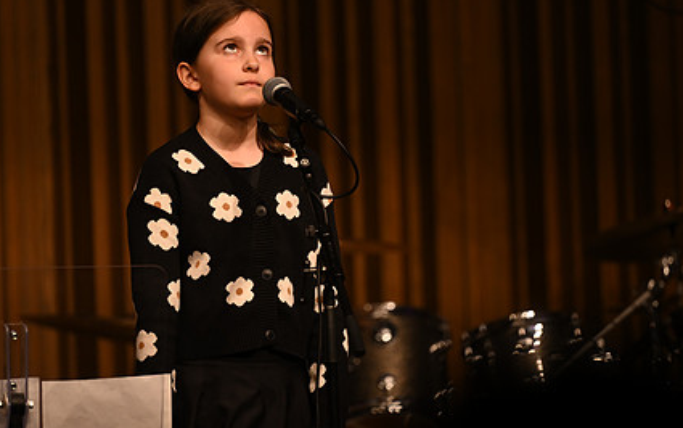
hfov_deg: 7.5
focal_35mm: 278
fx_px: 5177
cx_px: 328
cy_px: 228
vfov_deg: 4.7
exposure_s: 1/400
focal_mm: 200
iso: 1000
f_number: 2.8
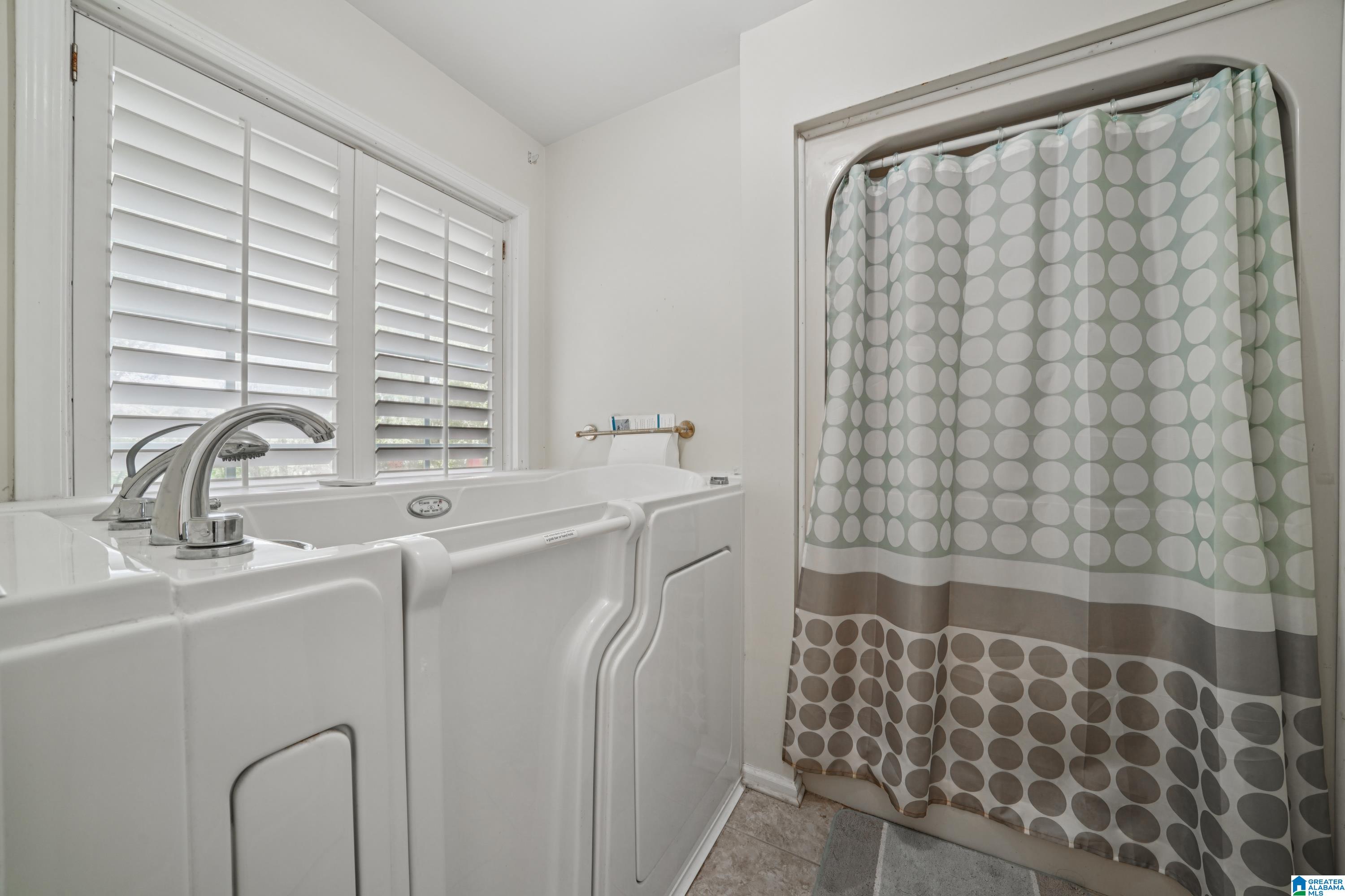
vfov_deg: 85.4
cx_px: 672
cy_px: 448
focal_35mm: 13
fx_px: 486
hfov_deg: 108.3
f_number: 8
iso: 400
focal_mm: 13
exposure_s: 1/20
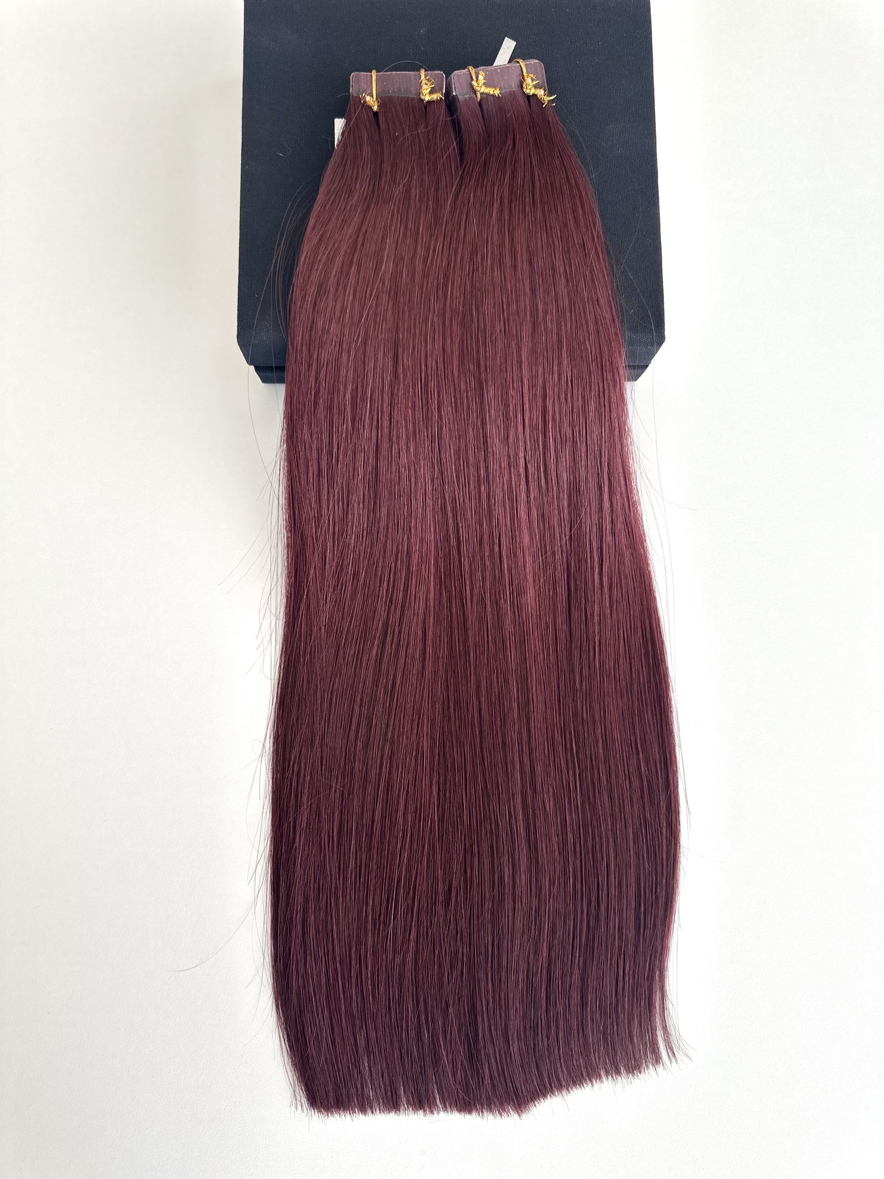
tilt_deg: -83.5
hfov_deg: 56.8
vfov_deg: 71.6
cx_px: 442
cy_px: 590
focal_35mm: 24
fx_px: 817
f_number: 1.78
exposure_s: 1/230
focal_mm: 6.86
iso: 64
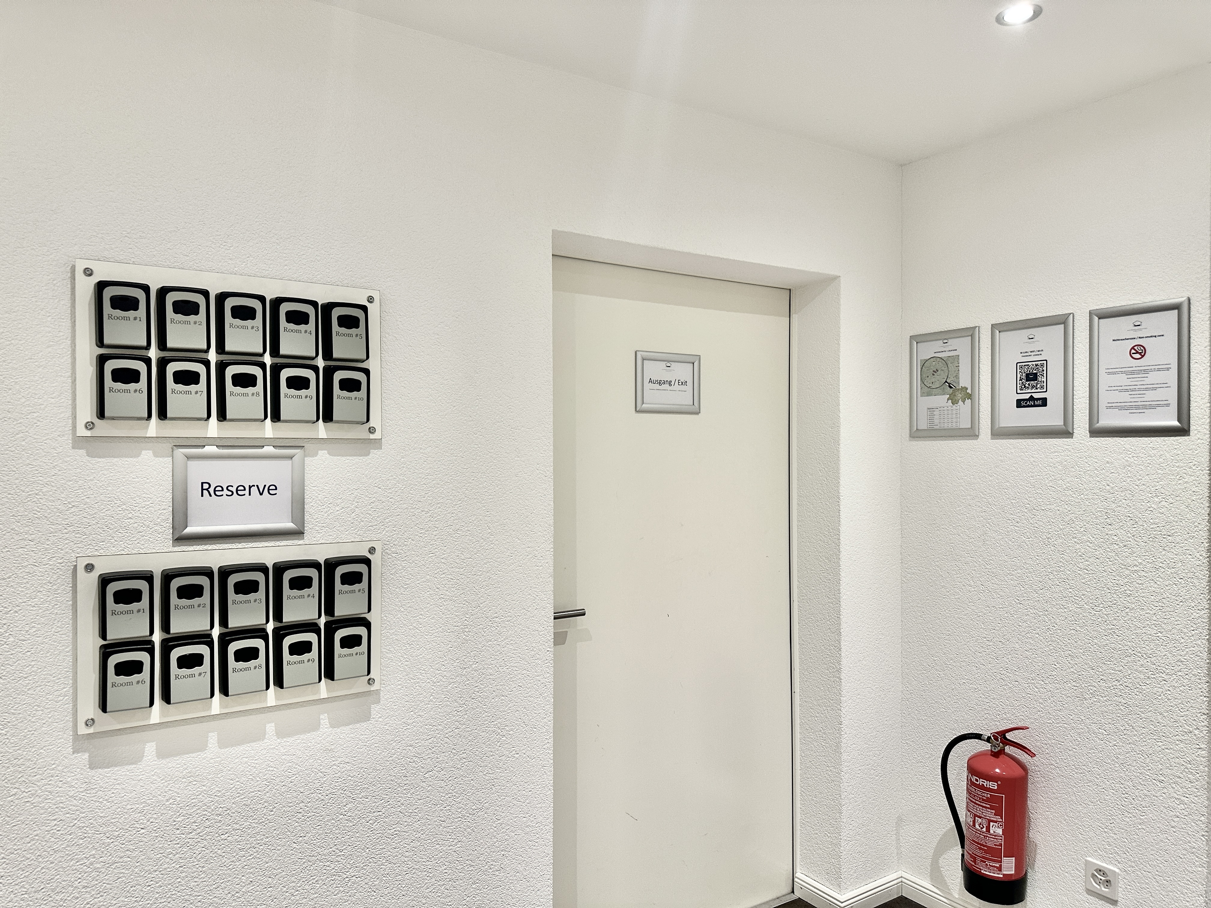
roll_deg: +0.1
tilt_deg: -0.7
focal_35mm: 24
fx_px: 840
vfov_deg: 56.8
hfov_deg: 71.6
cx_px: 606
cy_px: 454
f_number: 1.78
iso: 160
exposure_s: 1/50
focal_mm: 6.86
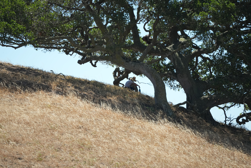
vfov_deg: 3.4
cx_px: 126
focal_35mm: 400
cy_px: 84
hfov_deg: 5.2
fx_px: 2789
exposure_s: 1/1600
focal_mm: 400
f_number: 6.3
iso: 800
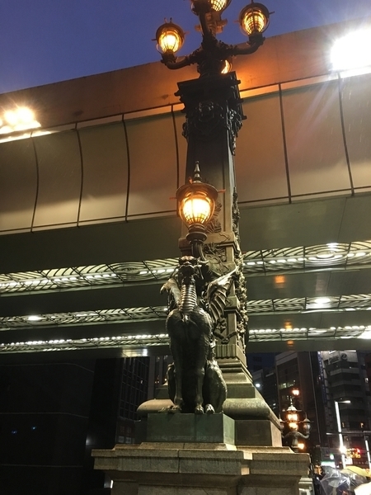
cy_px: 248
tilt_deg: +26.8
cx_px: 186
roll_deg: -1.9
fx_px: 414
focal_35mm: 29
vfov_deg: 61.7
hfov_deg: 48.2
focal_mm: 4.15
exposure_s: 1/24
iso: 200
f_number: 2.2
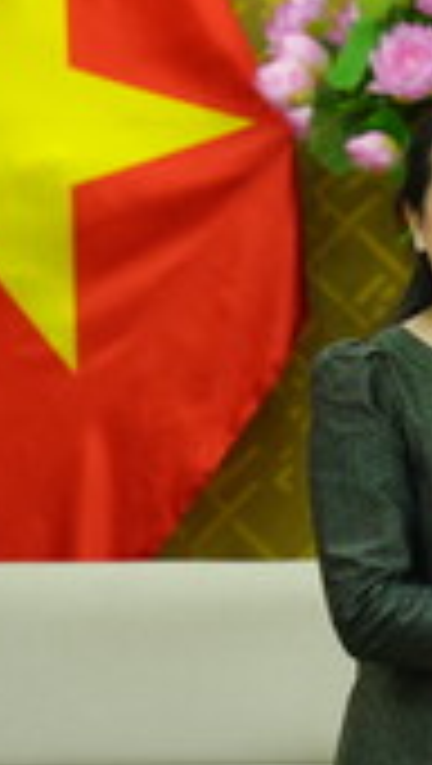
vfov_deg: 9.7
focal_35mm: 222
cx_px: 706
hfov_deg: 5.4
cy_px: 225
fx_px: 4507
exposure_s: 1/125
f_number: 2.8
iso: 800
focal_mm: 60
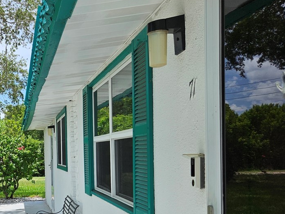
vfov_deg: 26.9
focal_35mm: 53
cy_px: 175
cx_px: -1
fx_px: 437
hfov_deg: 33.1
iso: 25
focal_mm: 5.4
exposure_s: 1/1789
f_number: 1.8
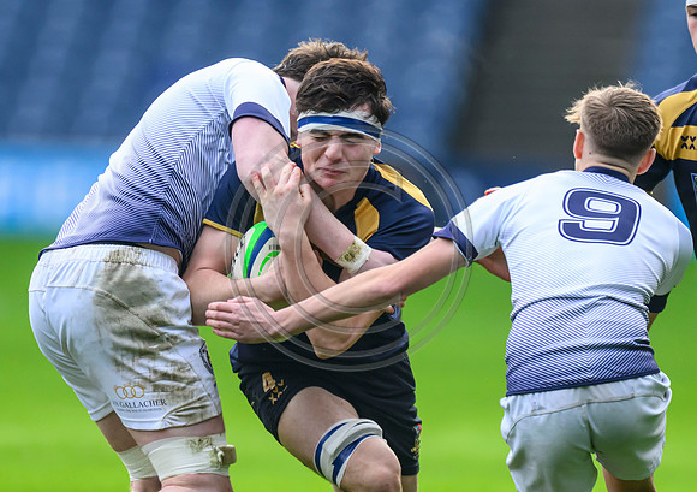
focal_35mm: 1035
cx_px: 339
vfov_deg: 1.4
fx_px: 20391
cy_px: 347
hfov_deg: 2.0
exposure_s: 1/1250
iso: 2000
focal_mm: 560
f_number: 4
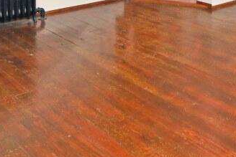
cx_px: 236
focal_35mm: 64
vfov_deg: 18.1
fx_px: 420
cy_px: -102
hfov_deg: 29.3
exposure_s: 1/60
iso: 220
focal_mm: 14
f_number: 4
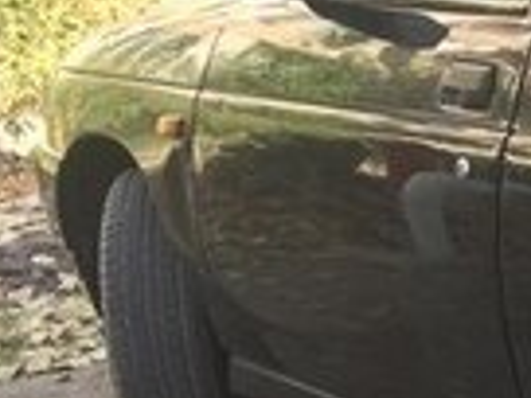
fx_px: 2163
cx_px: 1199
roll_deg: +1.0
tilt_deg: -11.8
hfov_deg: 11.8
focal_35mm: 141
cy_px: 115
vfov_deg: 10.5
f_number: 2.2
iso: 32
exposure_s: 1/117
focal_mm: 4.15
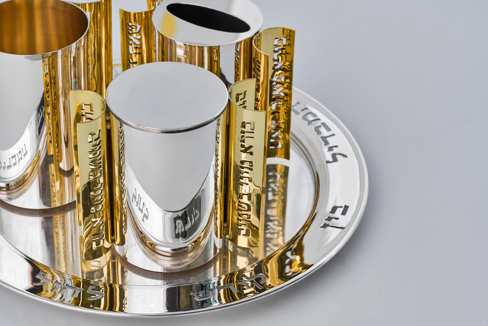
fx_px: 1356
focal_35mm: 100
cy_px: 163
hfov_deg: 20.4
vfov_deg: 13.7
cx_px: 244
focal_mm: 100
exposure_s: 1/200
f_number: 16
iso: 100
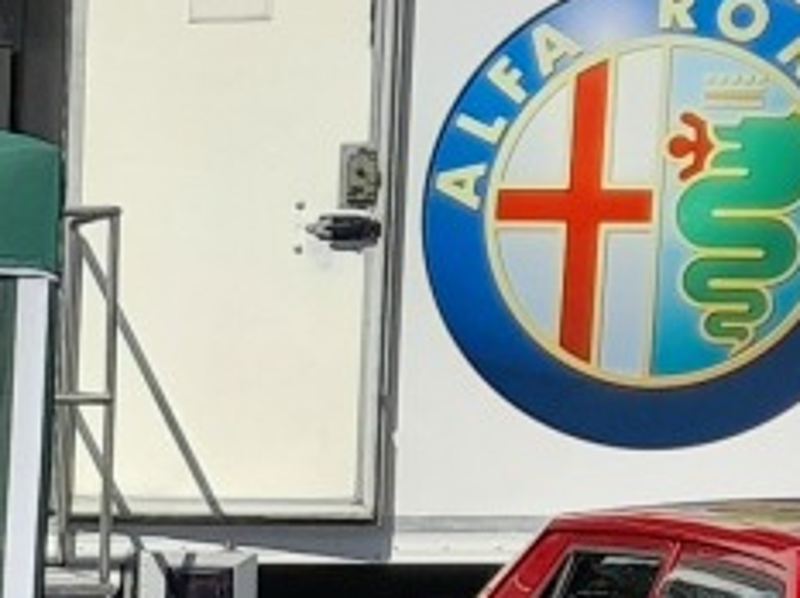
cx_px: -865
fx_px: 3969
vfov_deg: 8.4
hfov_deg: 10.5
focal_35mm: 172
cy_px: 890
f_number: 2
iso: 20
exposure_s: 1/1631
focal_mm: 4.6
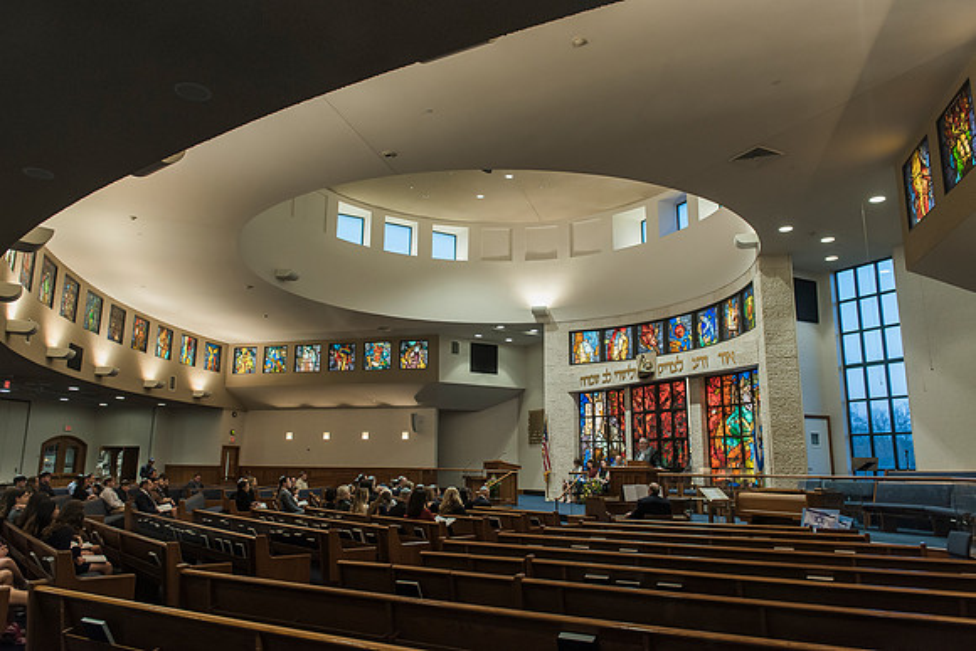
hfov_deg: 69.4
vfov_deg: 49.6
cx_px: 488
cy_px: 326
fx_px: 705
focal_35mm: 26
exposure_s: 1/100
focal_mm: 26
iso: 1250
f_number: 4
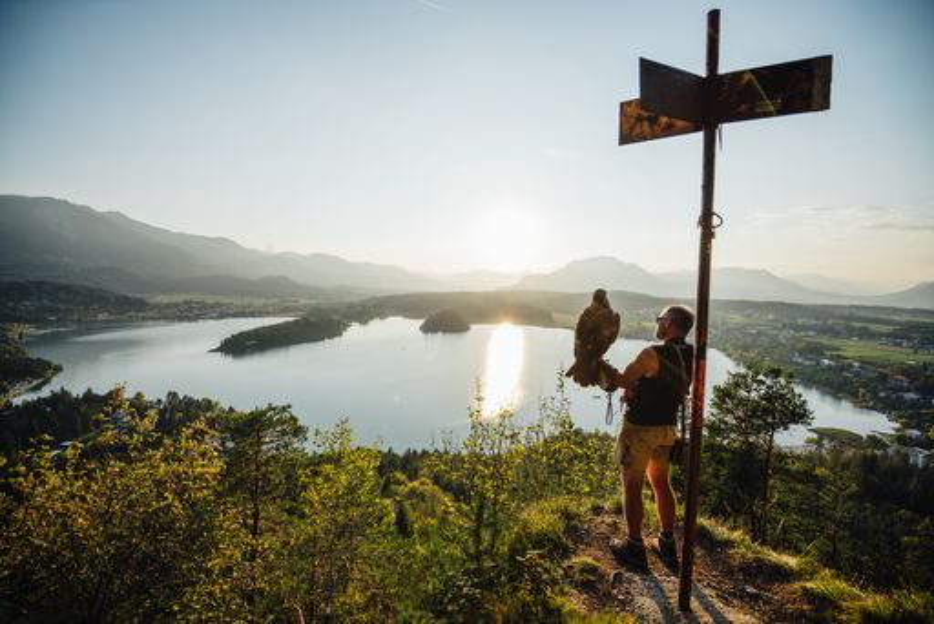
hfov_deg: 96.7
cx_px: 467
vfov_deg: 73.8
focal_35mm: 16
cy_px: 312
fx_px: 415
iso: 100
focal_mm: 16
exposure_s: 1/400
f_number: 4
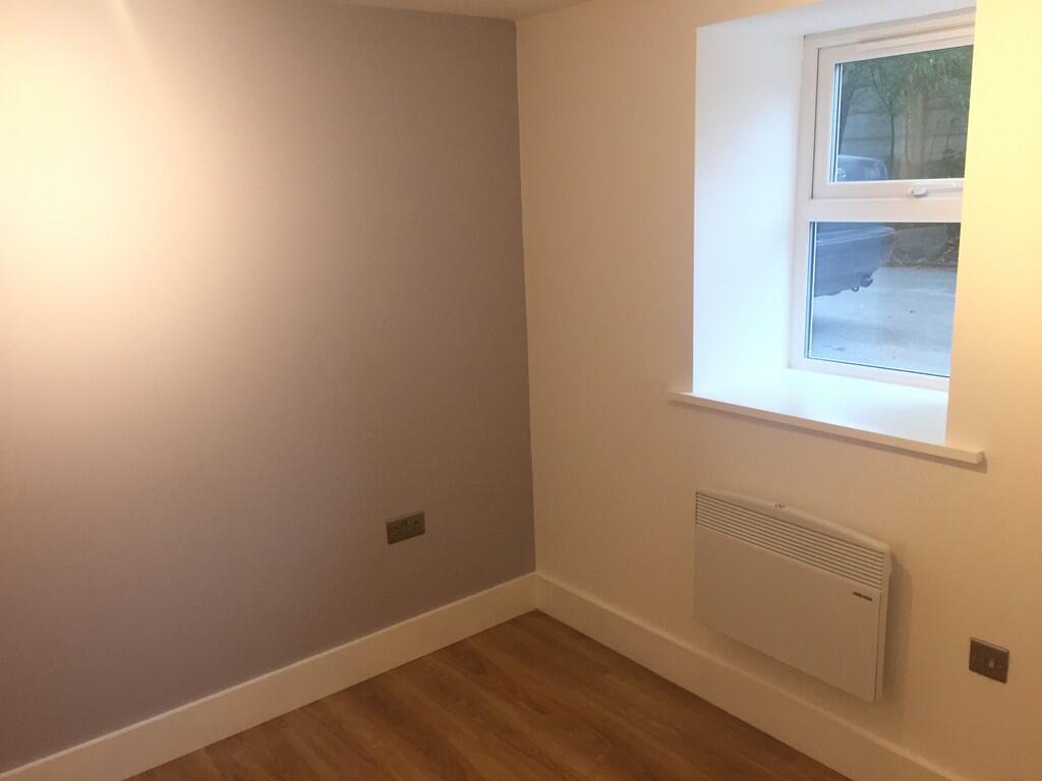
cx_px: 521
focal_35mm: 29
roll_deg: +1.4
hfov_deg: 61.7
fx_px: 873
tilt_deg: -13.4
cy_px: 390
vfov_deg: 48.2
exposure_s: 1/33
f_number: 2.2
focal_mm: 4.15
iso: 64
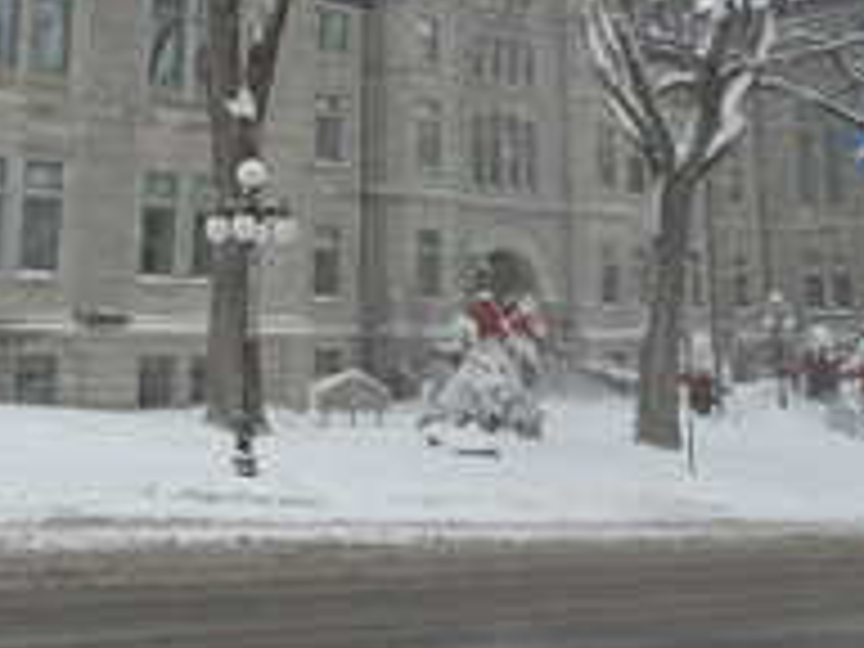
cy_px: 4
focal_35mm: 52
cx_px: 315
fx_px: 1298
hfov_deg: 36.6
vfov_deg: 26.6
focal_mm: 4.5
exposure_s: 1/320
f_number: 3.7
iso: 80
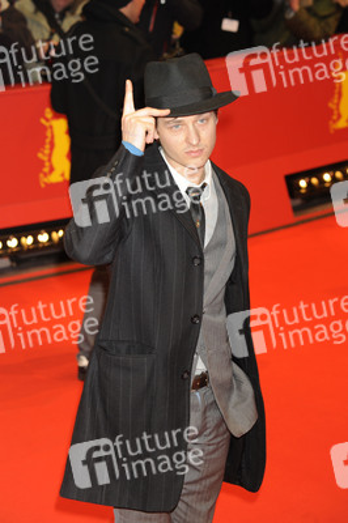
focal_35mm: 95
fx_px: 1380
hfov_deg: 14.4
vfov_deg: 21.5
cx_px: 174
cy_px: 262
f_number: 6.3
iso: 1250
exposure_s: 1/200
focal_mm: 95
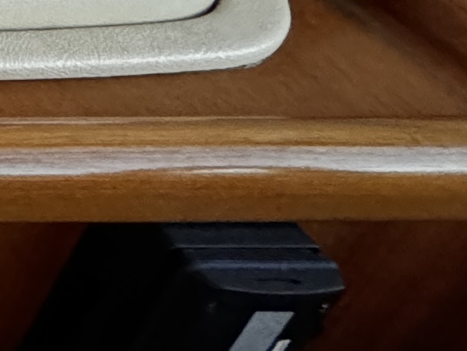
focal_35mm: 84
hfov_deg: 12.2
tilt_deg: -26.9
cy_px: -279
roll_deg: +2.2
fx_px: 1133
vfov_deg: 15.2
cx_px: -874
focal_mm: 2.22
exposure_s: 1/79
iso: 320
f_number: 2.2
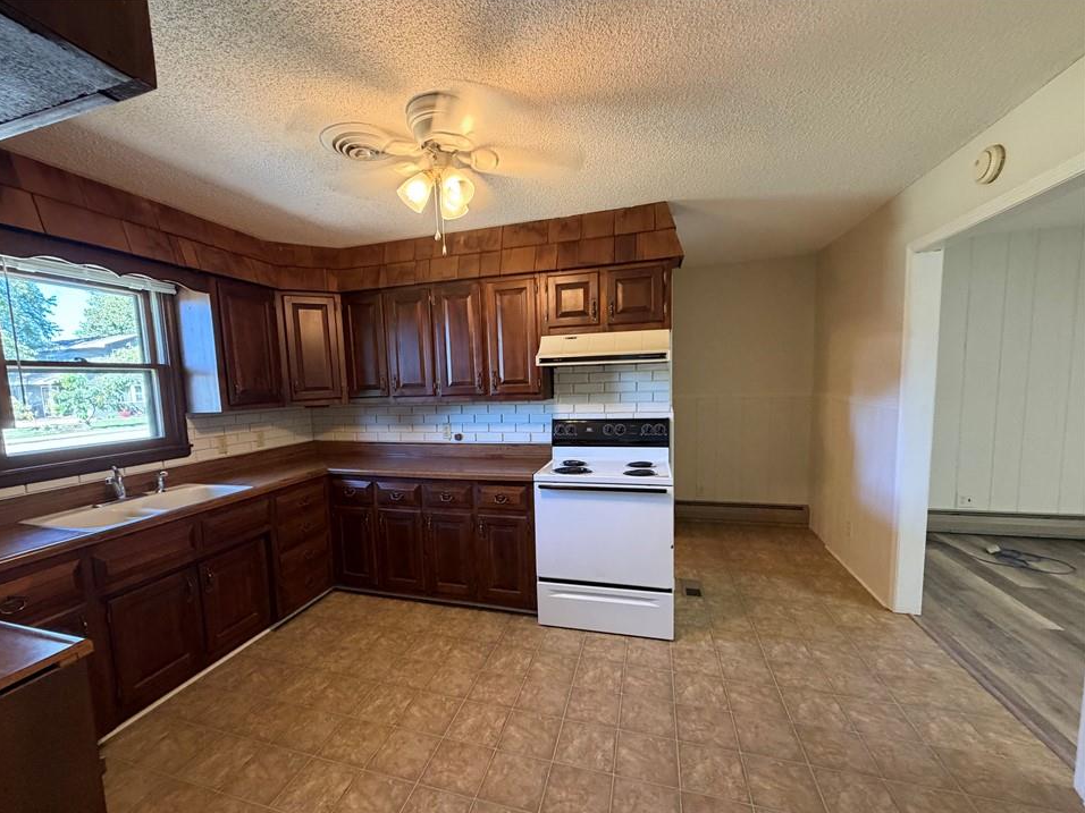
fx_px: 470
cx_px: 505
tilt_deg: -6.3
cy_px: 432
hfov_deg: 98.0
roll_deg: +3.0
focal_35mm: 15
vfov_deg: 81.7
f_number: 2.2
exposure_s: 1/60
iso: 400
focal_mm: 2.22
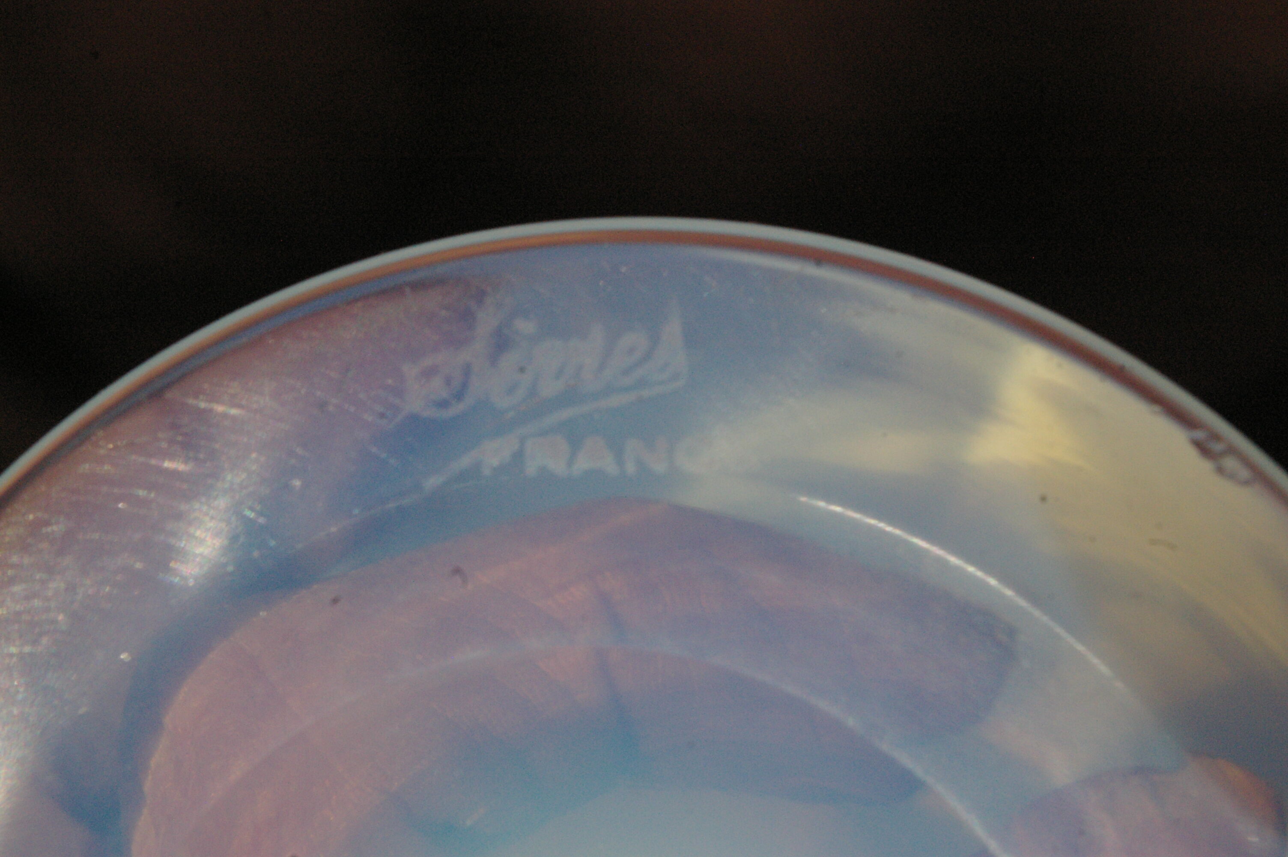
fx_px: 1394
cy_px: 428
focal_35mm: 39
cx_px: 644
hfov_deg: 49.6
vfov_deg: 34.1
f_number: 9.5
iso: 1600
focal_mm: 26
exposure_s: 1/1000
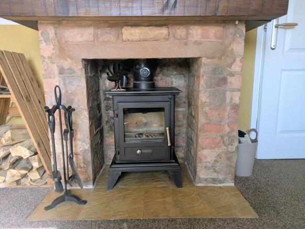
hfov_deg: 69.4
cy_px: 114
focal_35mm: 25
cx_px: 152
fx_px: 220
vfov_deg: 54.9
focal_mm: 5.43
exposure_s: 1/100
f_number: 1.89
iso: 89
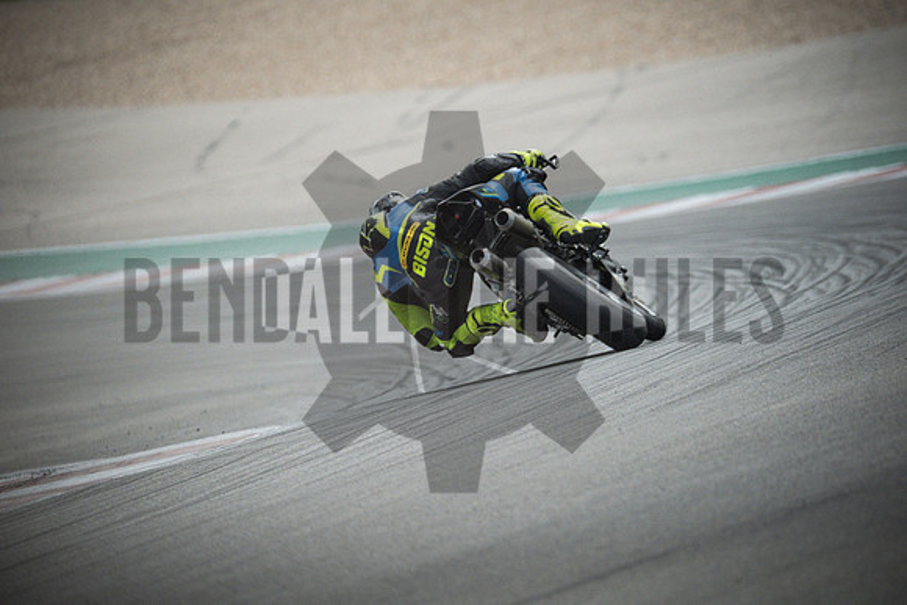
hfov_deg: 3.4
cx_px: 454
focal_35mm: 600
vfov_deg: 2.3
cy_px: 302
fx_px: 15119
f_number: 5.6
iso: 2500
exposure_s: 1/2500
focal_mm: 400
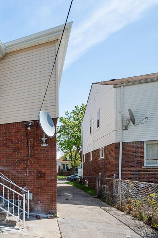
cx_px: -23
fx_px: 145
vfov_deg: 78.6
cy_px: 120
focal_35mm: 22
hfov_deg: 42.2
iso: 100
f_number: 11
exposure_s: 1/100
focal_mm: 14
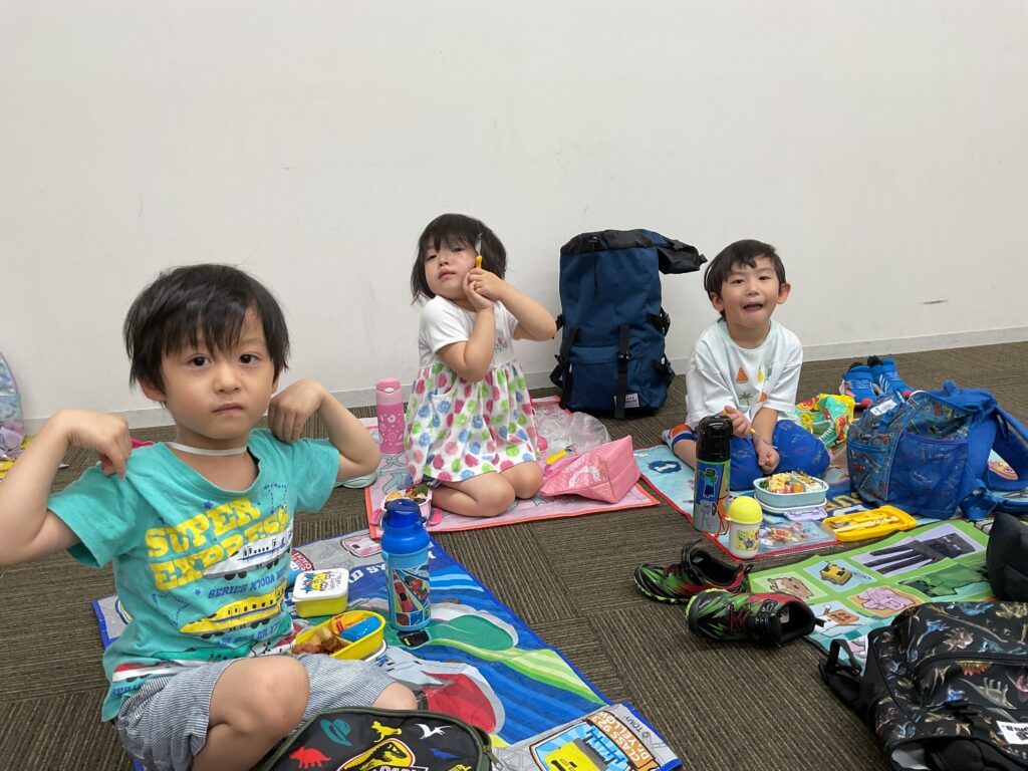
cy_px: 386
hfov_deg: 61.7
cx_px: 514
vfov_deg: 48.2
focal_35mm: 29
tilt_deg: -16.2
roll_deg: +1.9
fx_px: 861
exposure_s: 1/60
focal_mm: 3
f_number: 1.8
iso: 64
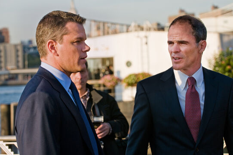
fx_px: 950
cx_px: 116
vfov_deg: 9.3
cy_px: 78
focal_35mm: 147
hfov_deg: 14.0
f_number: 6.3
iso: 200
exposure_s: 1/500
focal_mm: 98
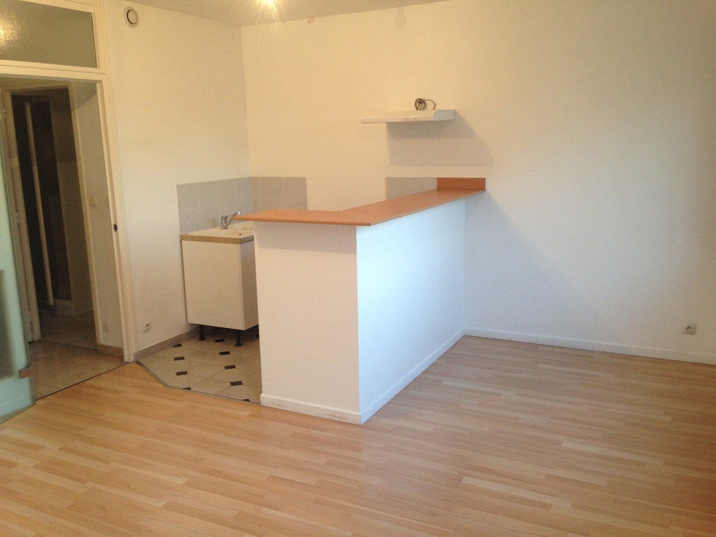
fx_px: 683
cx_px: 358
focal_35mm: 33
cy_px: 268
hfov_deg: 55.4
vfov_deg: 42.9
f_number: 2.4
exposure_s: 1/20
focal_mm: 4.12
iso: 80
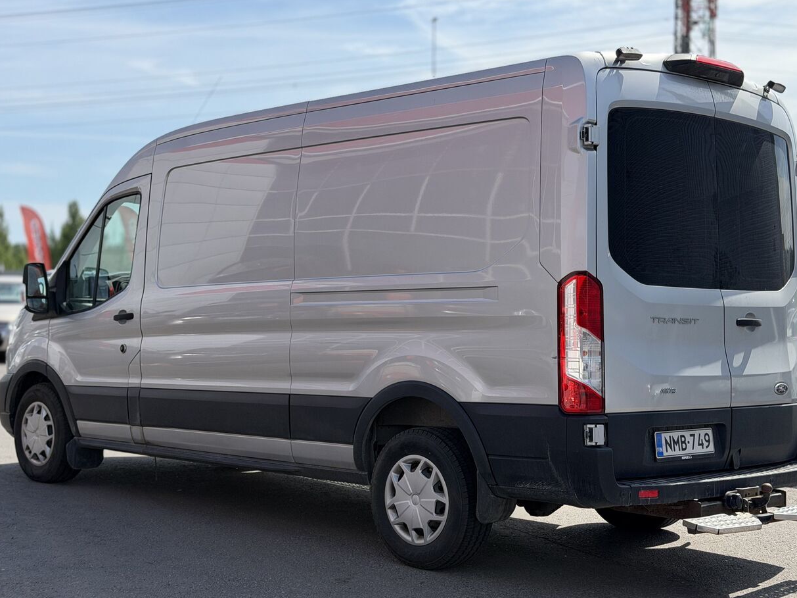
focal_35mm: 57
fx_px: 1312
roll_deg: +0.6
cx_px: 404
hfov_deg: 33.8
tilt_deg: -1.4
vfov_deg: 25.6
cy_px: 311
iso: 64
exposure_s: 1/3534
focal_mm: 6.76
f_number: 1.78
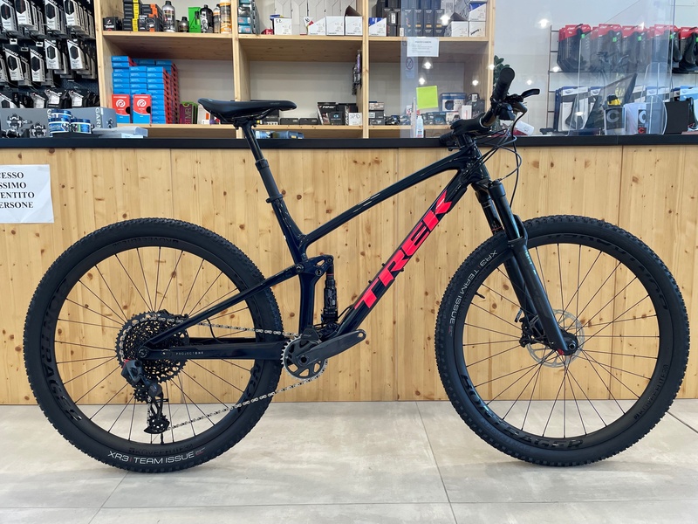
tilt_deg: -7.0
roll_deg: +0.3
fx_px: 524
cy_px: 262
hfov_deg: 67.3
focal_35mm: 26
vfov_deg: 53.1
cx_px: 349
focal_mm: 4.2
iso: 125
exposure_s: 1/100
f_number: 1.6
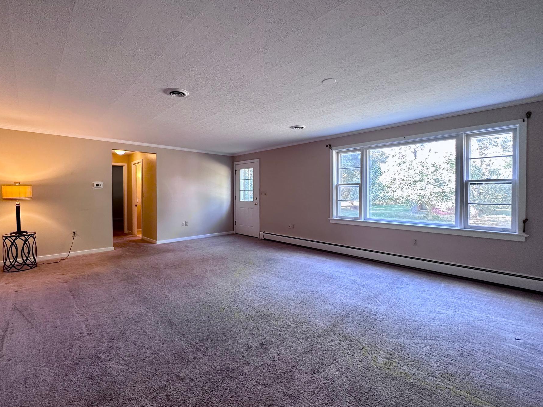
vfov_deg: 78.1
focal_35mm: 16
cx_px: 234
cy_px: 197
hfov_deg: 93.9
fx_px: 251
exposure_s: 1/60
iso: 250
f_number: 2.2
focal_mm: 2.22
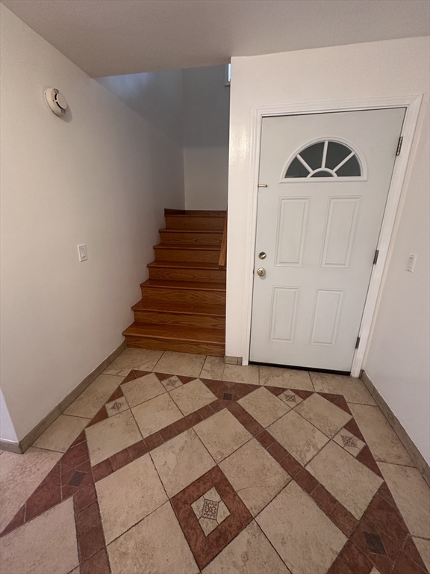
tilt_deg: -17.5
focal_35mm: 14
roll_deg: -1.1
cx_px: 215
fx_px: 232
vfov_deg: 102.1
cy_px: 287
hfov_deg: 85.7
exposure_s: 1/60
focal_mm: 2.22
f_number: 2.2
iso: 250
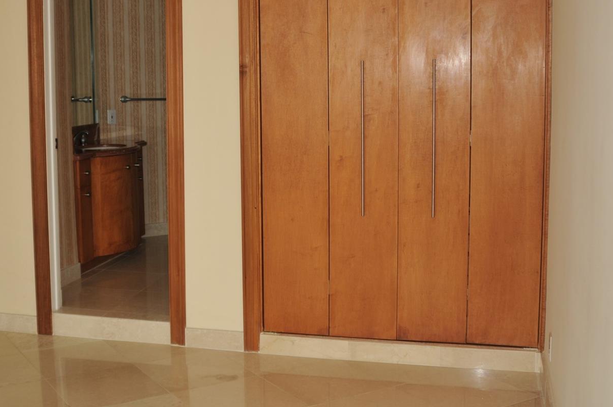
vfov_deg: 27.9
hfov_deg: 40.8
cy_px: 155
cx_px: 219
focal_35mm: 48
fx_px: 816
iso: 250
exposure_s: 1/250
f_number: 2.8
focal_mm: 24
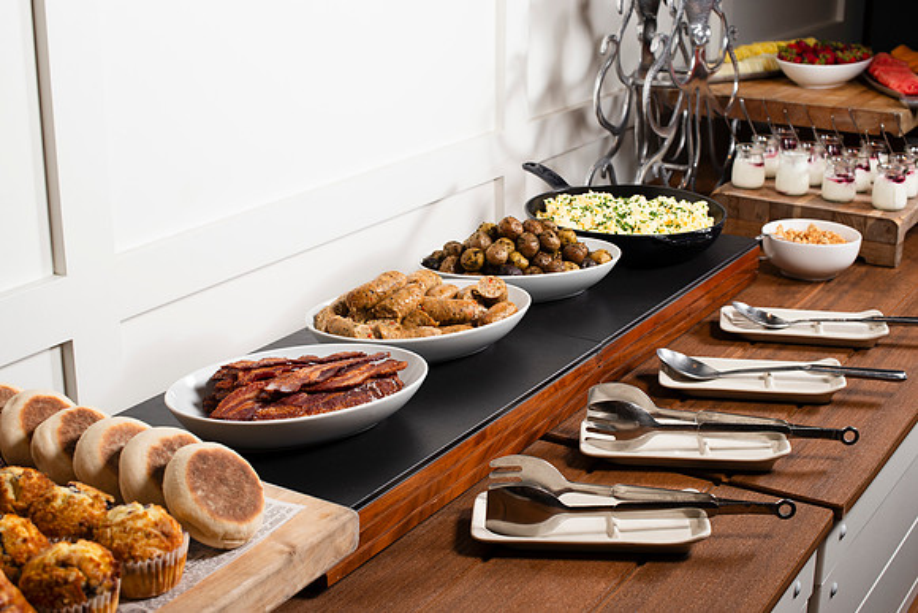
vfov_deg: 27.0
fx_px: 1275
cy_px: 306
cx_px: 459
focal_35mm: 50
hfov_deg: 39.6
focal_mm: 50
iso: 250
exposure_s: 1/100
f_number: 8
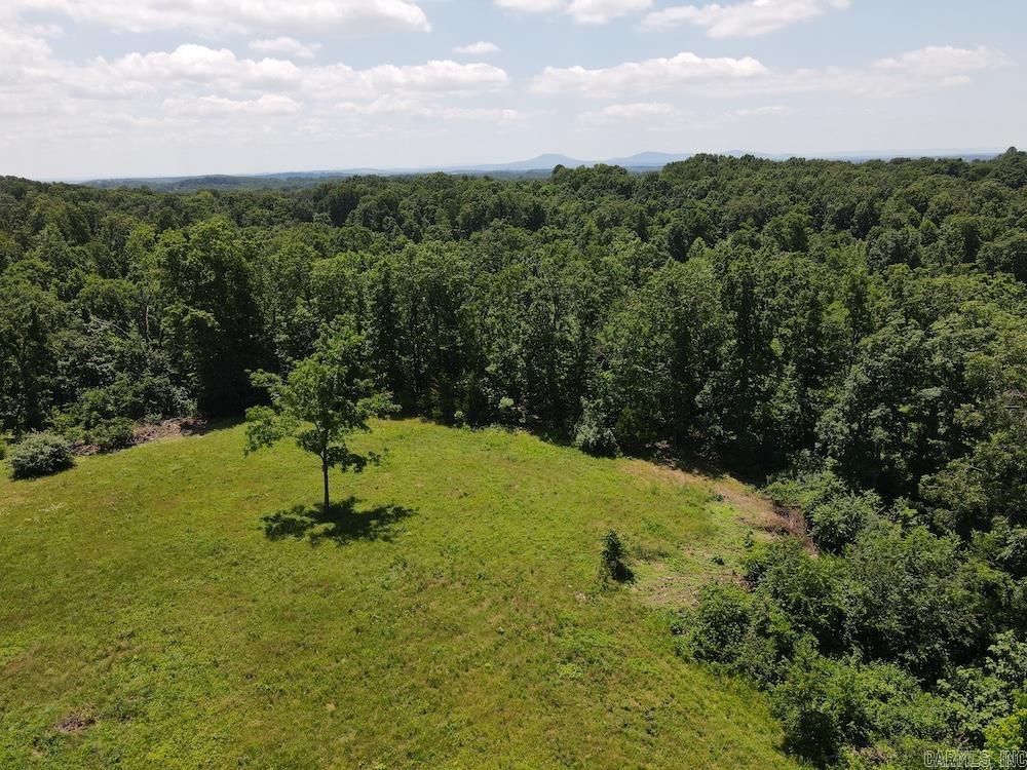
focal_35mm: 24
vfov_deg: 56.8
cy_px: 385
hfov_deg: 71.6
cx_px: 514
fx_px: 712
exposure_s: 1/40
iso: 100
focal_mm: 4.5
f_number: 2.8
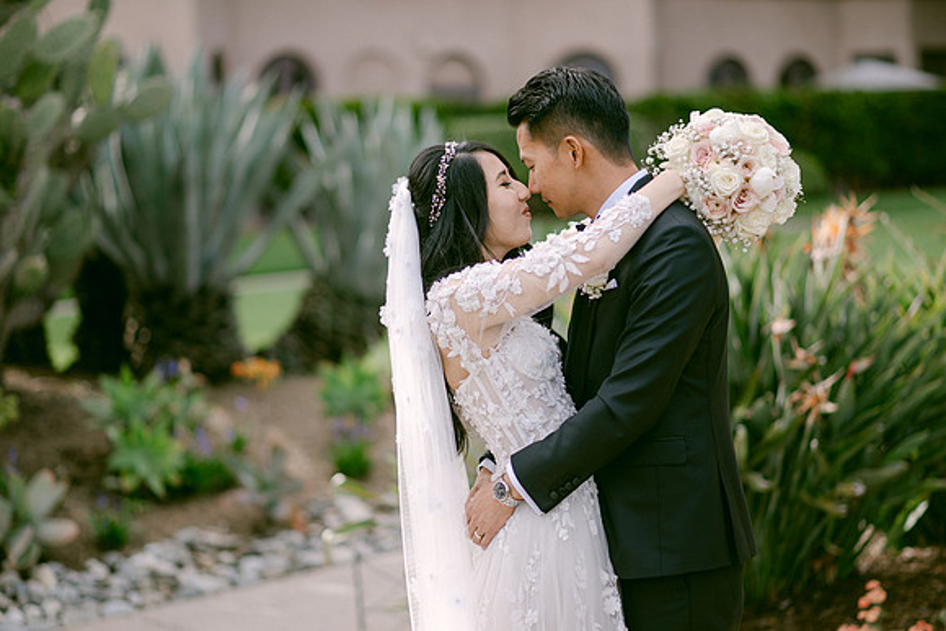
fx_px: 2339
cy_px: 301
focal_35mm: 89
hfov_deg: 22.9
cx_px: 473
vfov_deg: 15.4
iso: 100
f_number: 2
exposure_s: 1/1600
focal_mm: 85
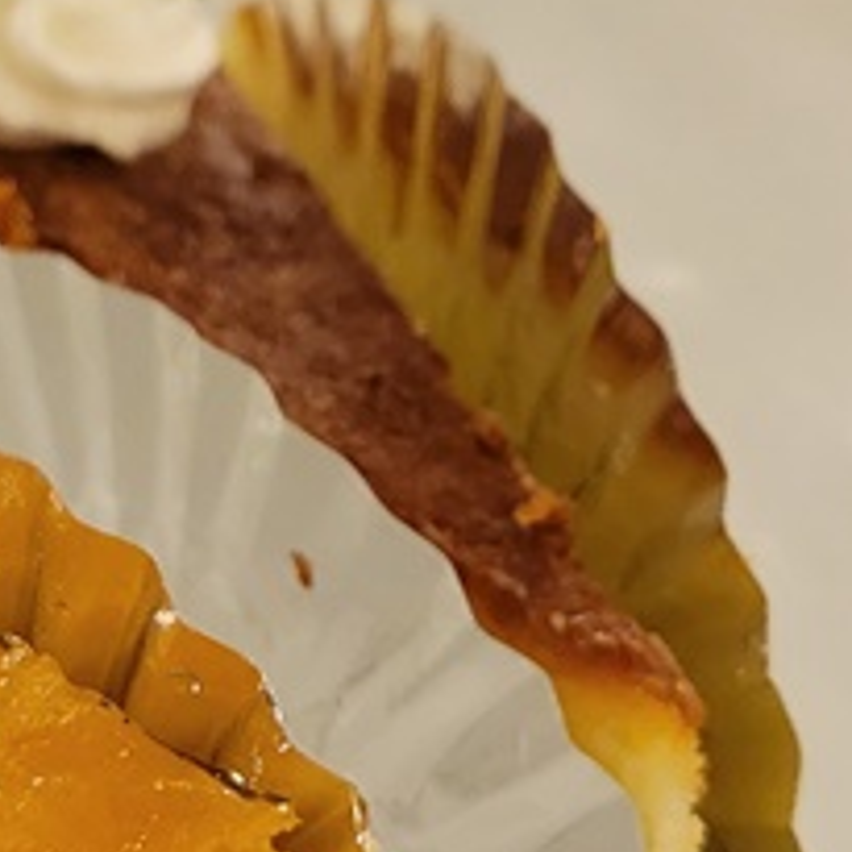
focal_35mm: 112
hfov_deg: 15.5
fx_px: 3119
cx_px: 254
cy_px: 441
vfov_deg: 15.6
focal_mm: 5.4
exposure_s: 1/25
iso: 800
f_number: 1.8
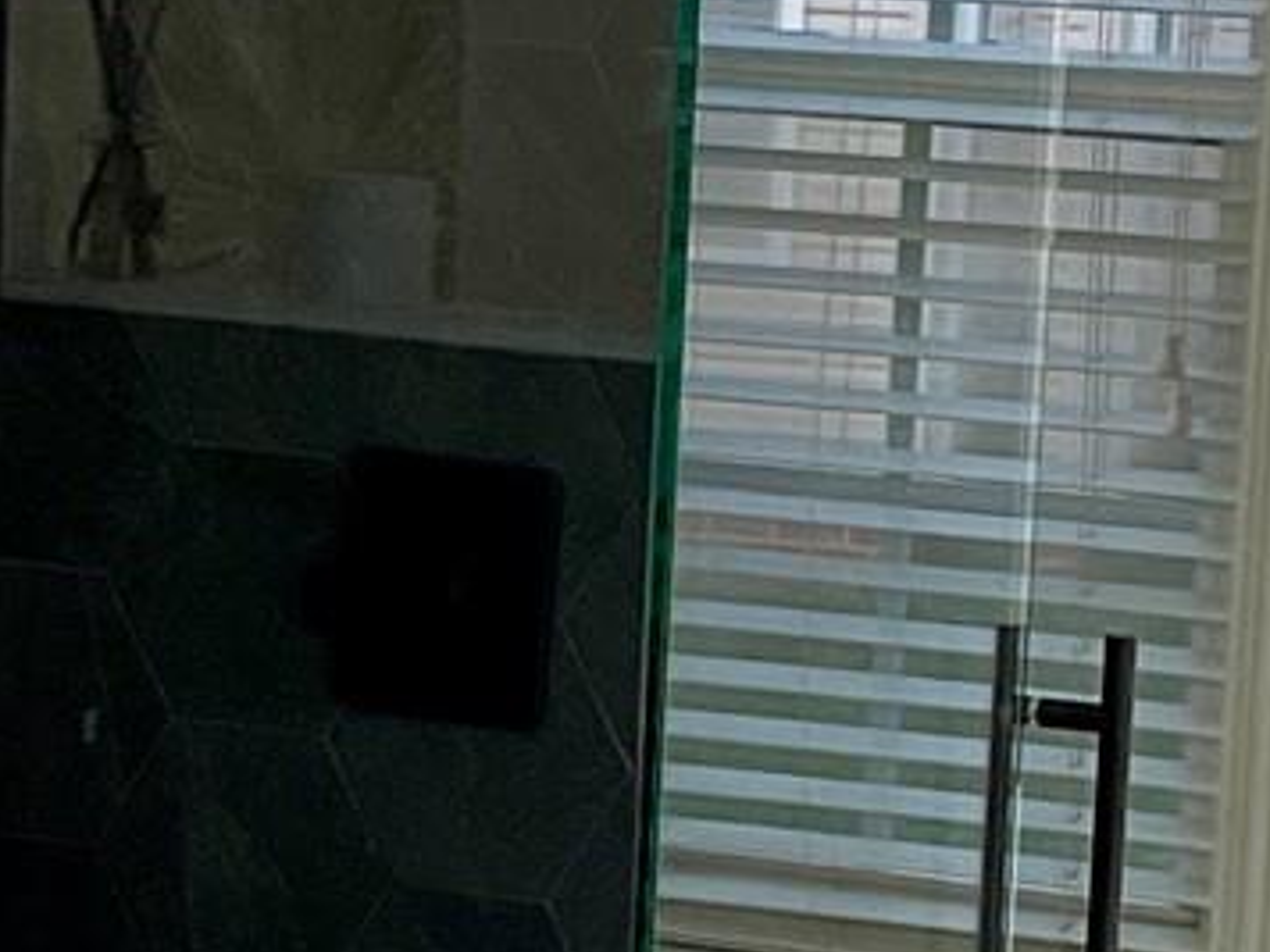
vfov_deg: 10.3
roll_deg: -2.0
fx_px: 5283
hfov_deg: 13.7
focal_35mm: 144
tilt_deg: -11.0
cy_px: 581
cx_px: 564
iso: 125
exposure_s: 1/60
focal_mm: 5.1
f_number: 1.6
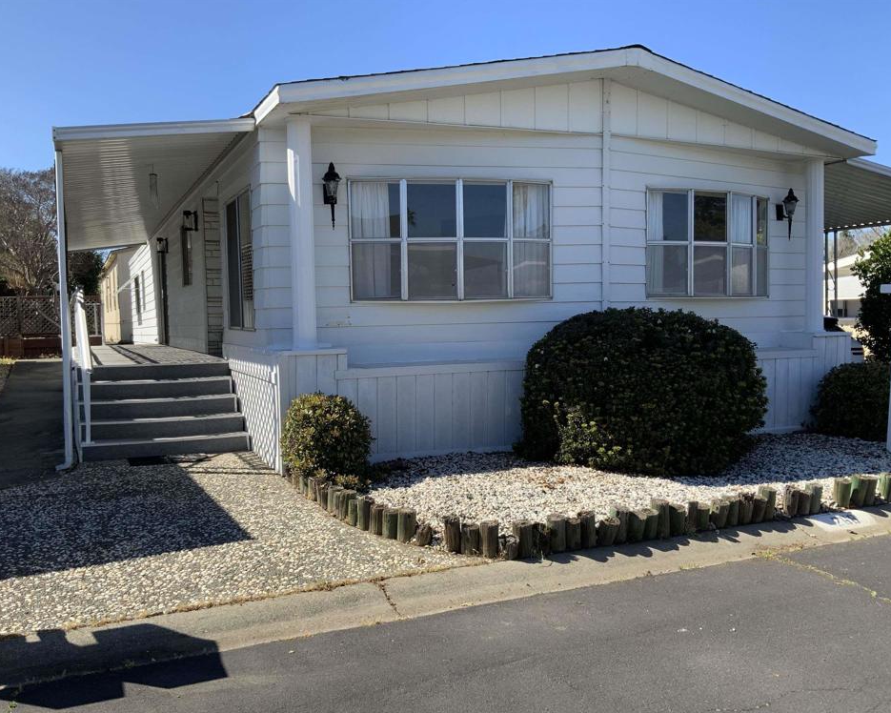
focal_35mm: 31
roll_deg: +1.8
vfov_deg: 47.1
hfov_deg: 57.1
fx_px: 817
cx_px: 406
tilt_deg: -4.2
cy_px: 362
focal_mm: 3
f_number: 1.8
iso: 16
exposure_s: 1/1311
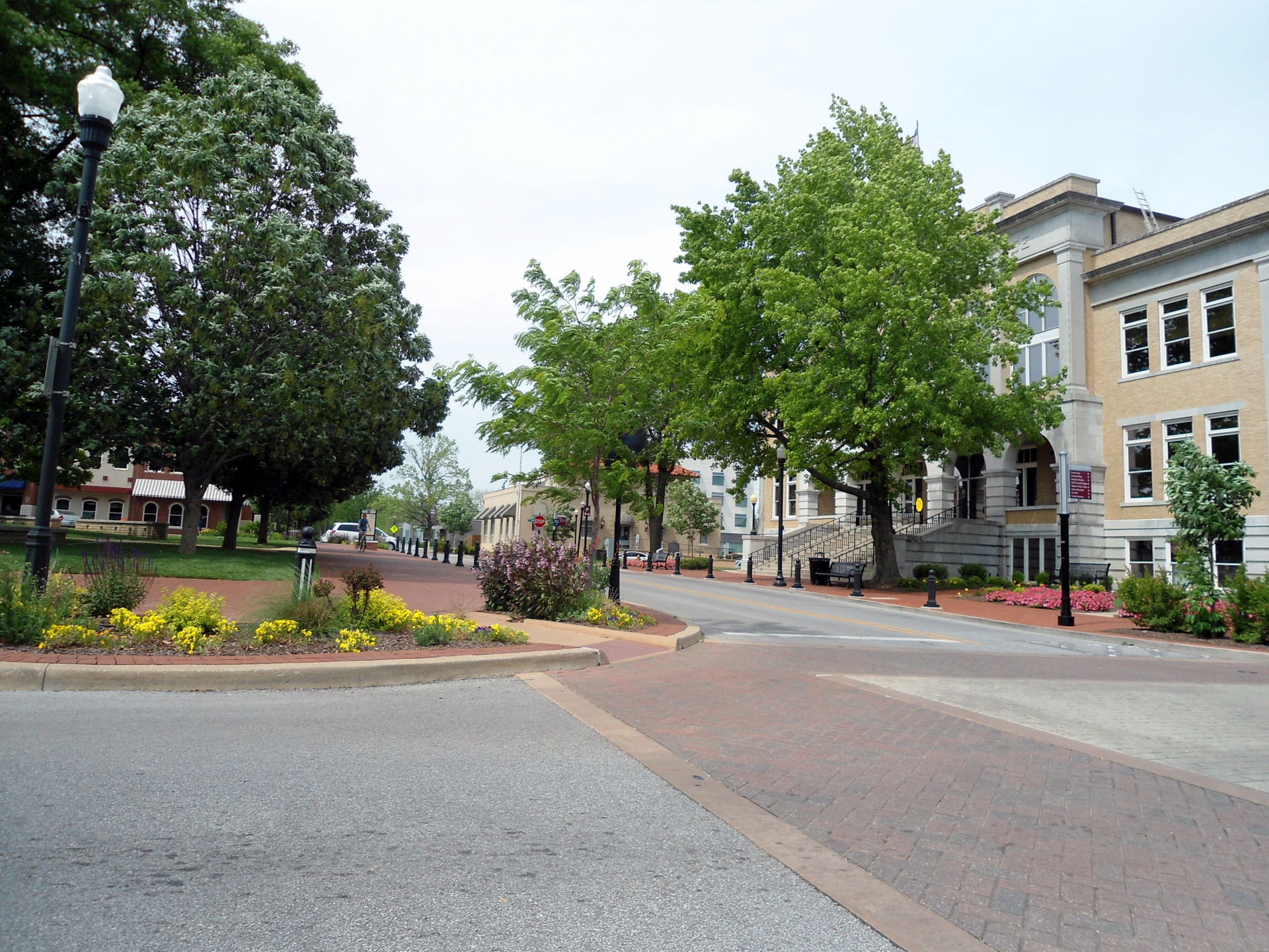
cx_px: 634
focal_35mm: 26
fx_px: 953
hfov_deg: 67.3
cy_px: 476
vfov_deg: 53.1
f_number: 2.8
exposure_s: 1/1000
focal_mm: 4.7
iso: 80
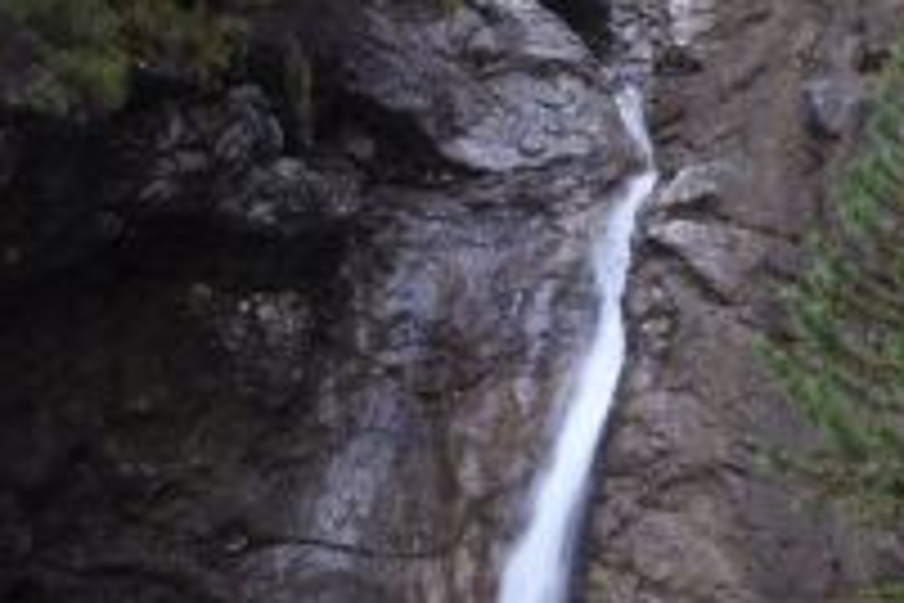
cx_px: 416
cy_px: 572
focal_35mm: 104
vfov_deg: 13.0
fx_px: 2611
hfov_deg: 19.6
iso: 100
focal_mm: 8.4
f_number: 5
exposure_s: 1/20
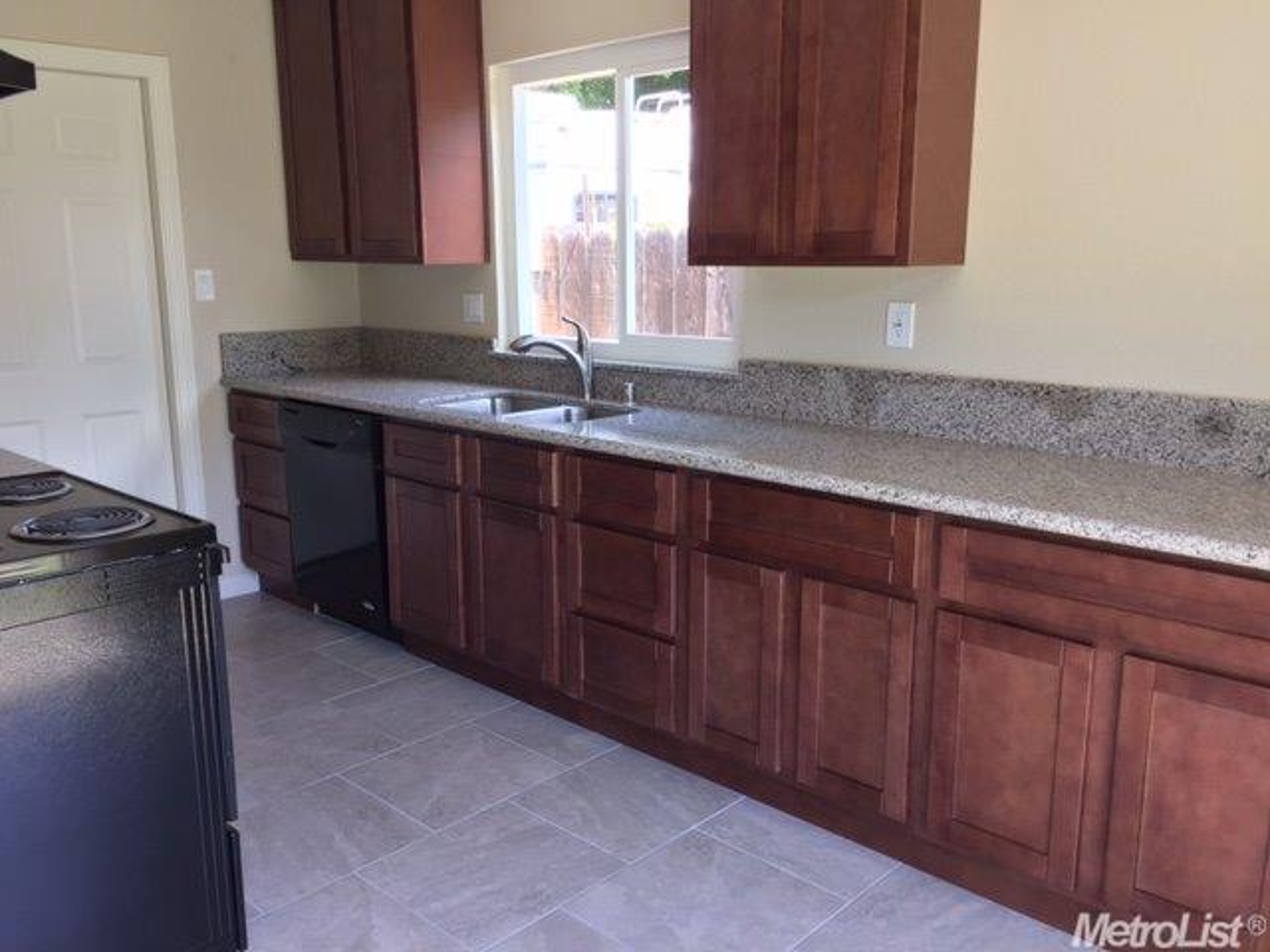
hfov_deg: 61.7
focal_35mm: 29
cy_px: 476
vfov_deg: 48.2
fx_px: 1064
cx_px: 635
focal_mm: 4.15
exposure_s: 1/40
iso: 32
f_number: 2.2
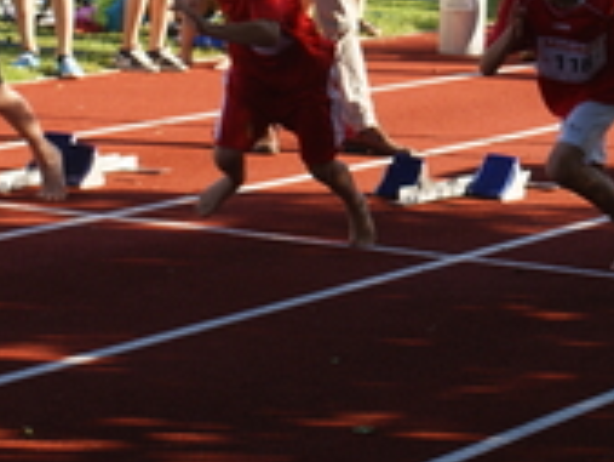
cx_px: 585
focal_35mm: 184
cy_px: -31
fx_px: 3266
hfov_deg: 10.7
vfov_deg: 8.0
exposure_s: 1/200
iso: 100
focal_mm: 40
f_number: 6.3
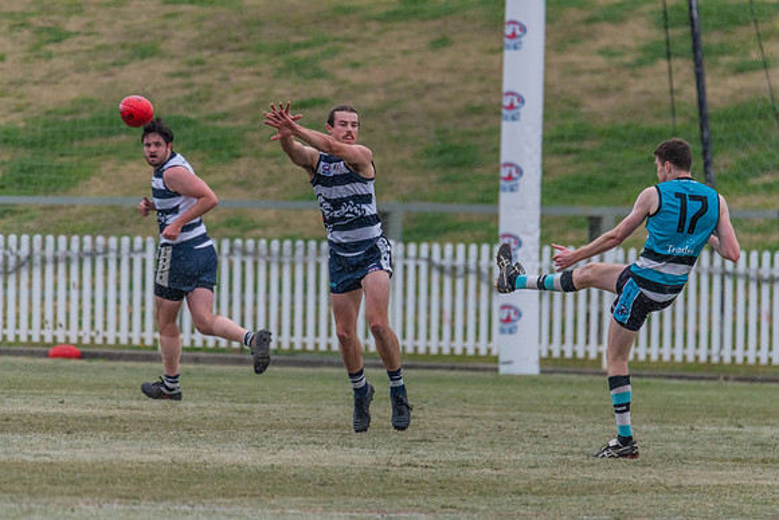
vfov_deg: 2.0
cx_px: 394
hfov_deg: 3.1
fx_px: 14614
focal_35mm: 675
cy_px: 239
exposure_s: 1/1600
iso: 1400
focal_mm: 600
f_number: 6.3
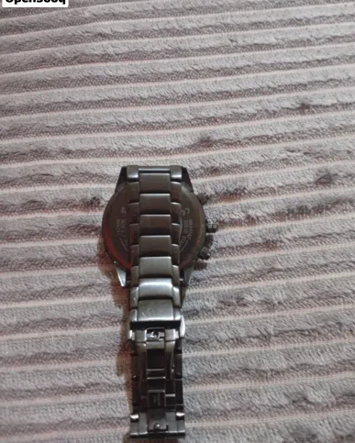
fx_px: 381
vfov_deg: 60.4
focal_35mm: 29
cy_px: 214
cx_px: 182
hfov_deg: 50.0
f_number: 1.8
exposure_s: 1/16.7
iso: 2430
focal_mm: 3.98
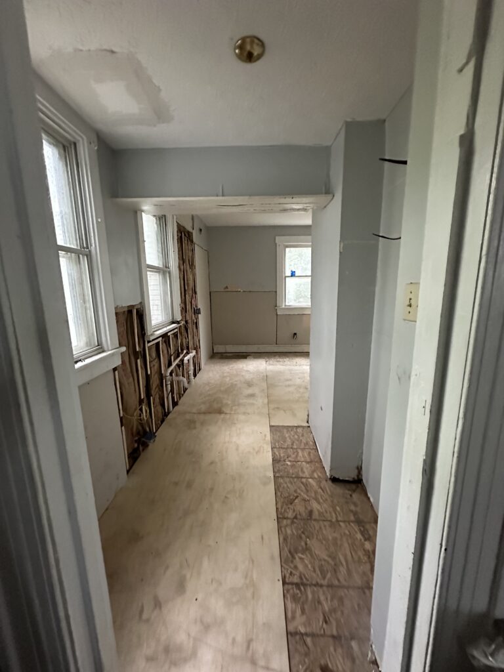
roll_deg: +1.0
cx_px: 252
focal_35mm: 14
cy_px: 336
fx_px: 272
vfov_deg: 102.1
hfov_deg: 85.7
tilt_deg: -9.8
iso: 1000
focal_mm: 2.22
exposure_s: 1/60
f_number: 2.2
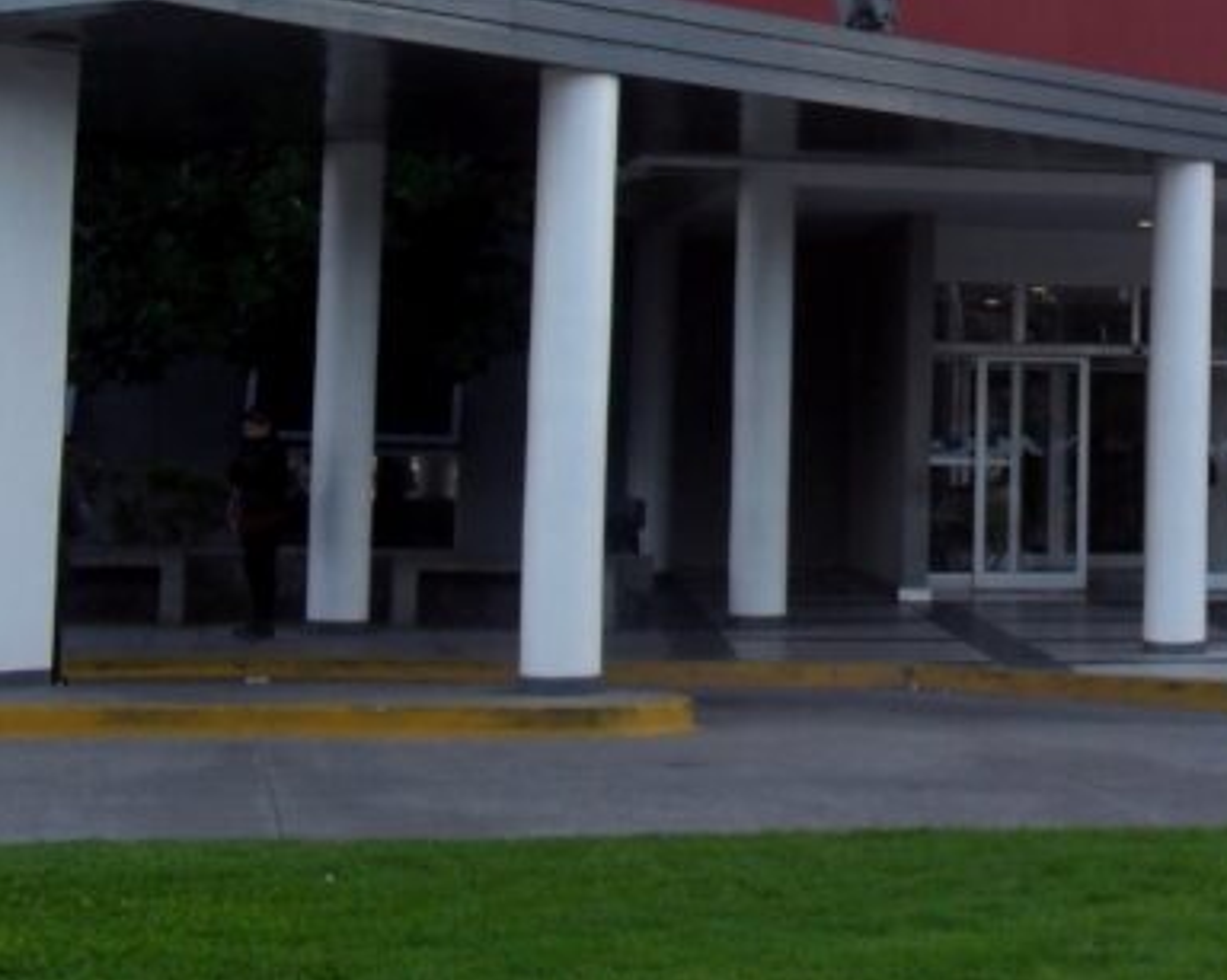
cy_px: -53
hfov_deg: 19.0
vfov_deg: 15.8
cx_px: 1495
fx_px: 3449
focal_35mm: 95
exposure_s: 1/250
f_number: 3.2
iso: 100
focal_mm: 6.3
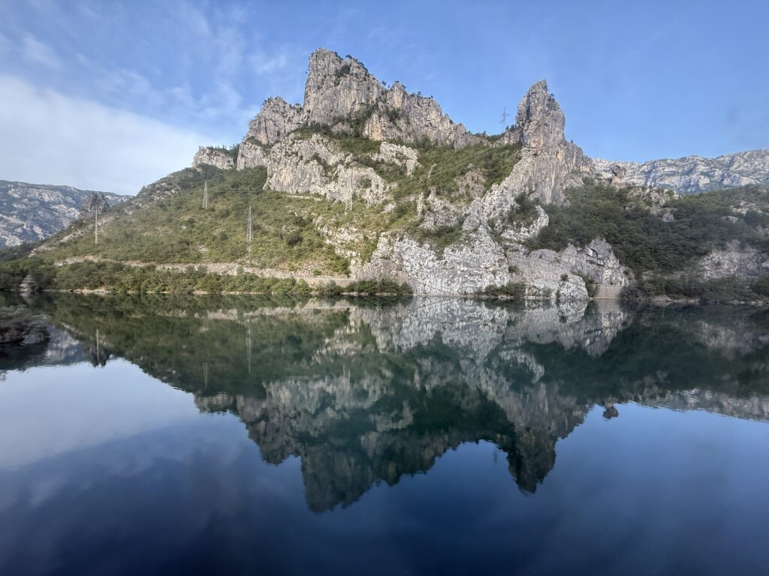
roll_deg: -1.0
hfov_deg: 102.1
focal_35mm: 14
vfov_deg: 85.7
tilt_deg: -0.9
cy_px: 288
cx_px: 384
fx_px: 311
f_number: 2.2
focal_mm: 2.22
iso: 64
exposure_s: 1/99
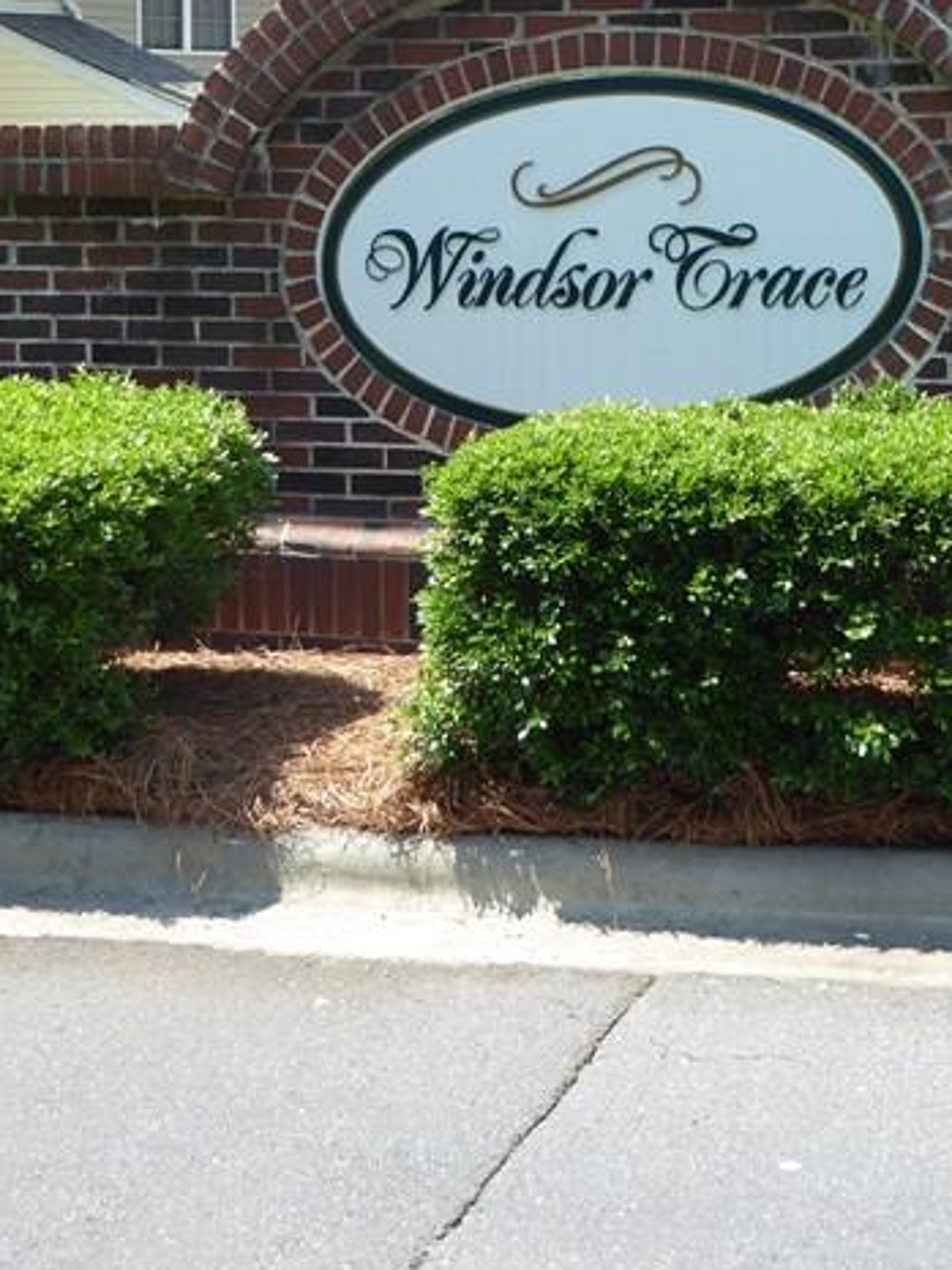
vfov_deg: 24.9
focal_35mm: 77
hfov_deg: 19.1
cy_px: 235
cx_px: 671
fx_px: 2822
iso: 100
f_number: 3.7
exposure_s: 1/250
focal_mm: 6.3
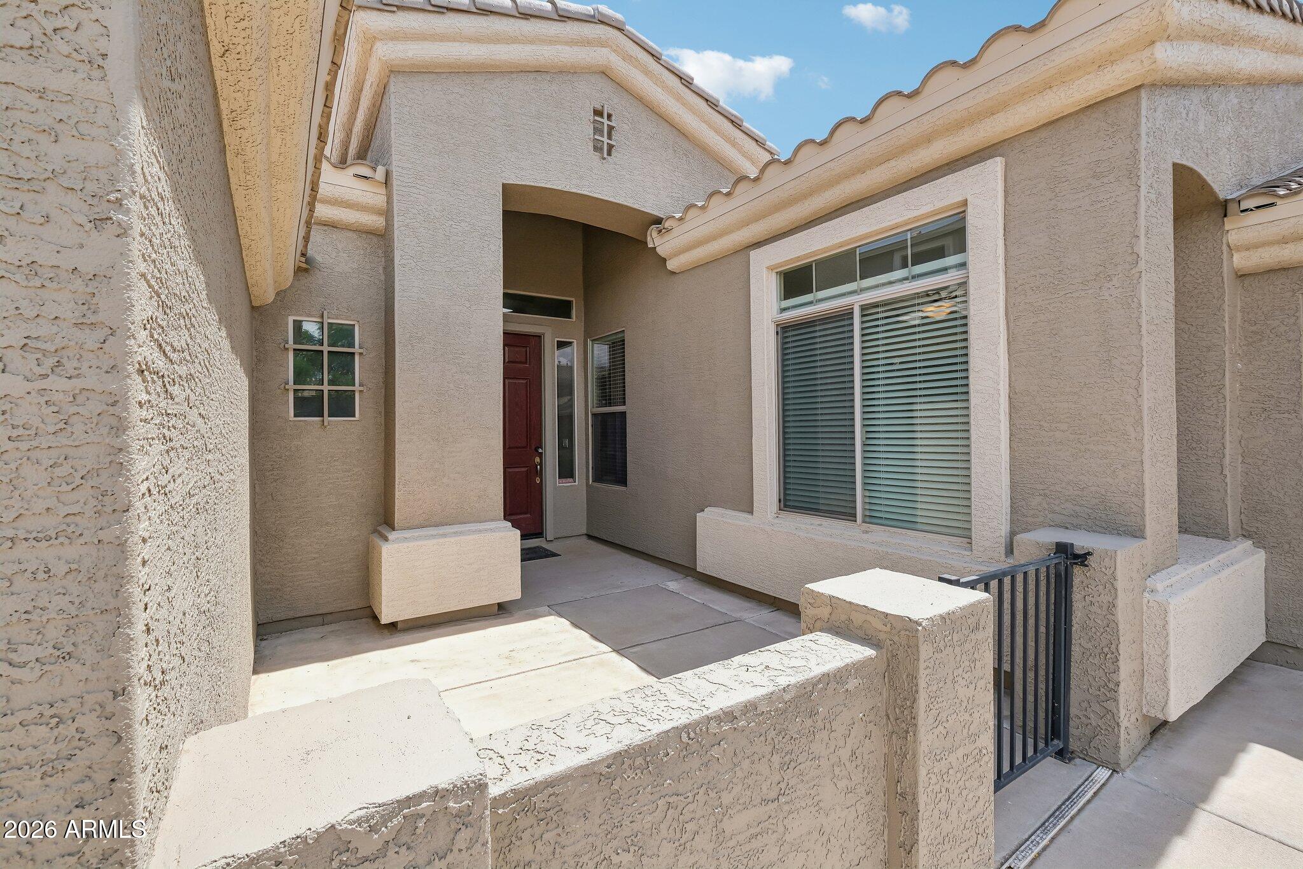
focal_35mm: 15
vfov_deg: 77.3
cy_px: 434
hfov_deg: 100.4
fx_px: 543
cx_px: 652
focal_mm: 10
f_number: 8
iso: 400
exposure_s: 1/320
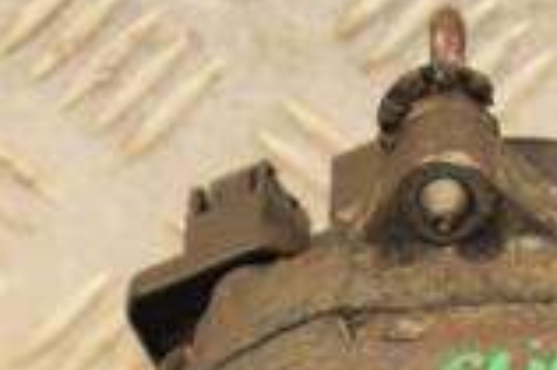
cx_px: 465
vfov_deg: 3.0
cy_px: 691
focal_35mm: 457
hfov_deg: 4.5
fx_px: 7063
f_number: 5.3
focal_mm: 80
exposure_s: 1/100
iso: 800
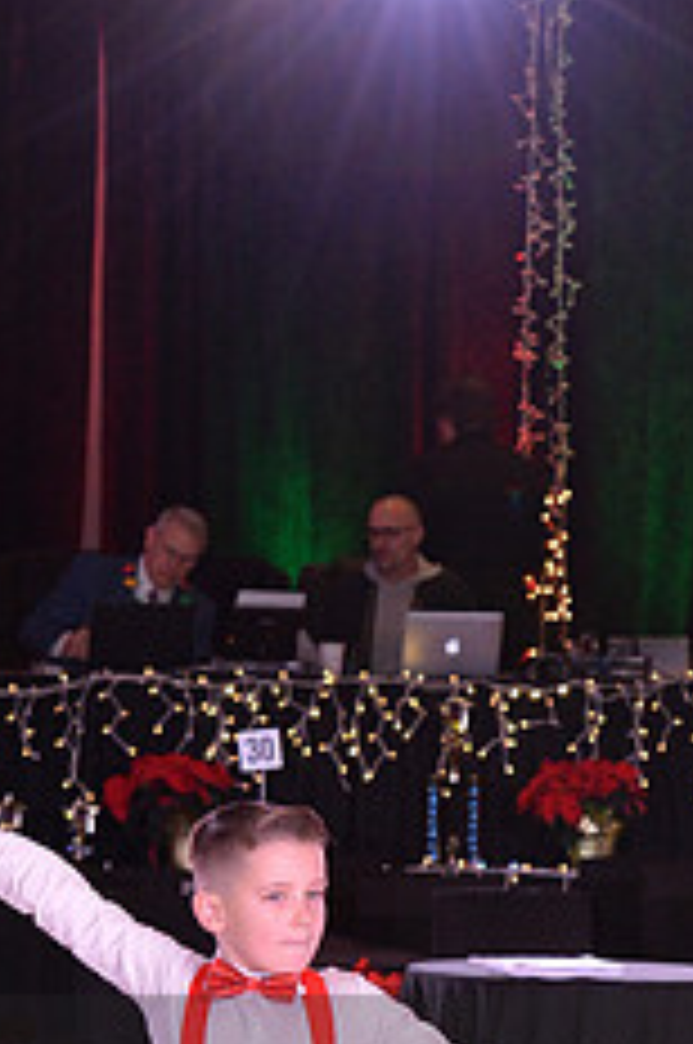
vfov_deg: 8.4
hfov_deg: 5.6
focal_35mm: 245
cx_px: 614
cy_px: 1148
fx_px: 7095
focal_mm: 98
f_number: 6.3
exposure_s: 1/250
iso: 2000
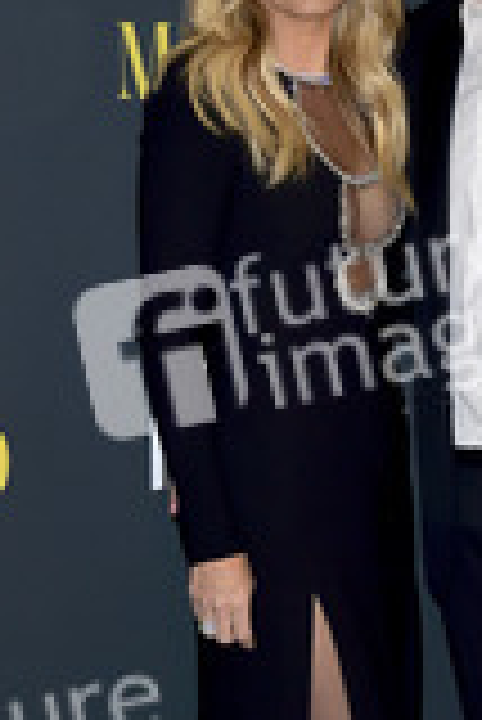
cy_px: 558
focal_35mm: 170
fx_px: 3407
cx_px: 439
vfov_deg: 12.0
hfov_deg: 8.1
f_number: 6.3
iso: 320
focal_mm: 68
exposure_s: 1/250
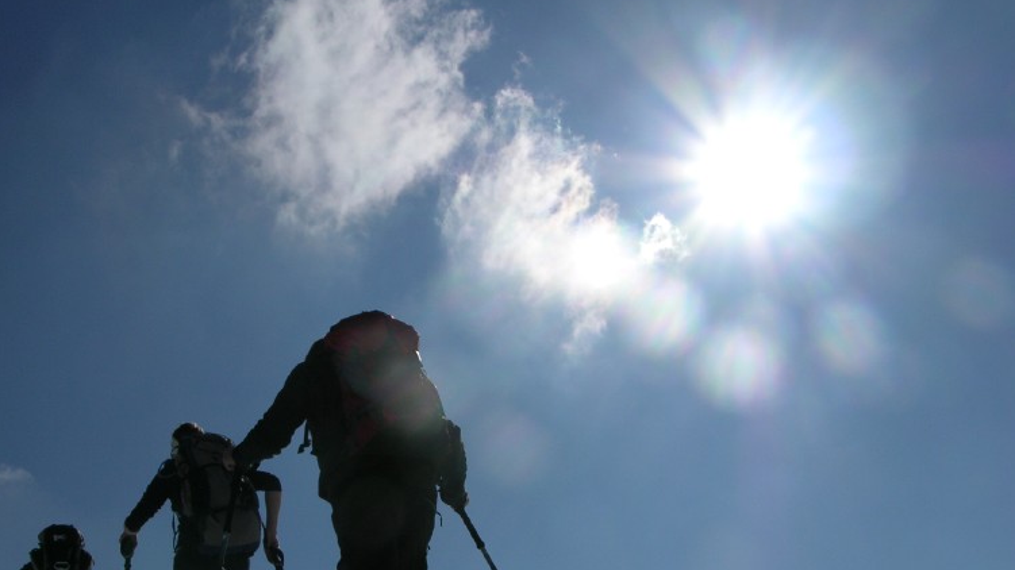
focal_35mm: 52
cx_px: 384
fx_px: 1399
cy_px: 442
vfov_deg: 22.8
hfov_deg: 39.6
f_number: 8
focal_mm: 8.9
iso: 50
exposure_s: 1/976
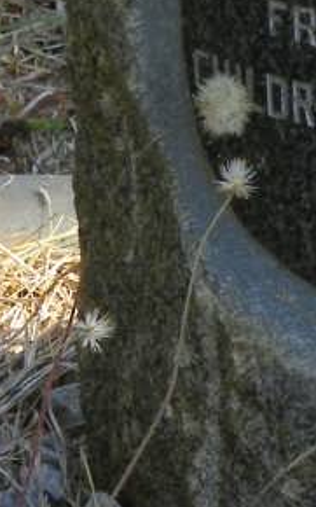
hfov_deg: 2.6
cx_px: 583
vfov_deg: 4.2
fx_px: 6896
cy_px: -231
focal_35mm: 500
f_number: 4
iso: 64
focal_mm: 20.2
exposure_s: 1/100
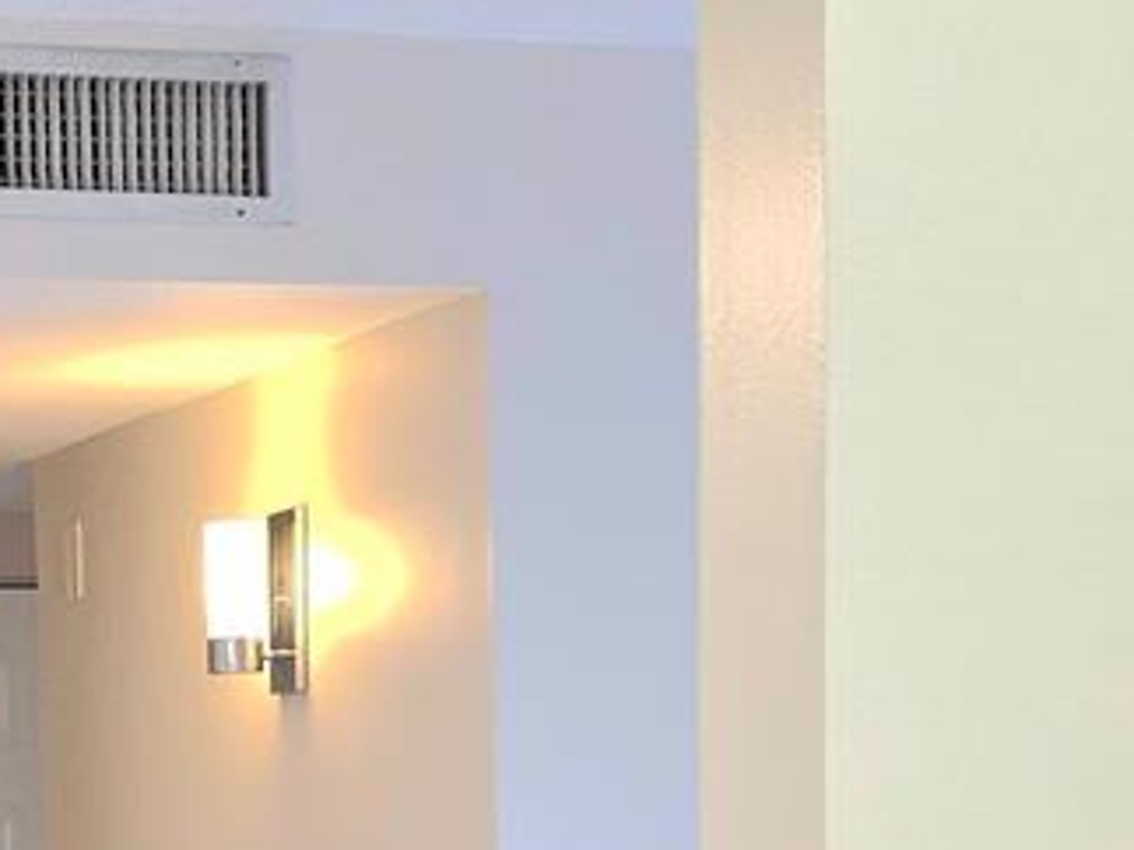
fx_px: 3733
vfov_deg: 12.5
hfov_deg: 17.0
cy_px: 1149
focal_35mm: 114
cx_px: 67
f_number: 1.7
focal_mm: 6.3
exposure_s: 1/120
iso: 80
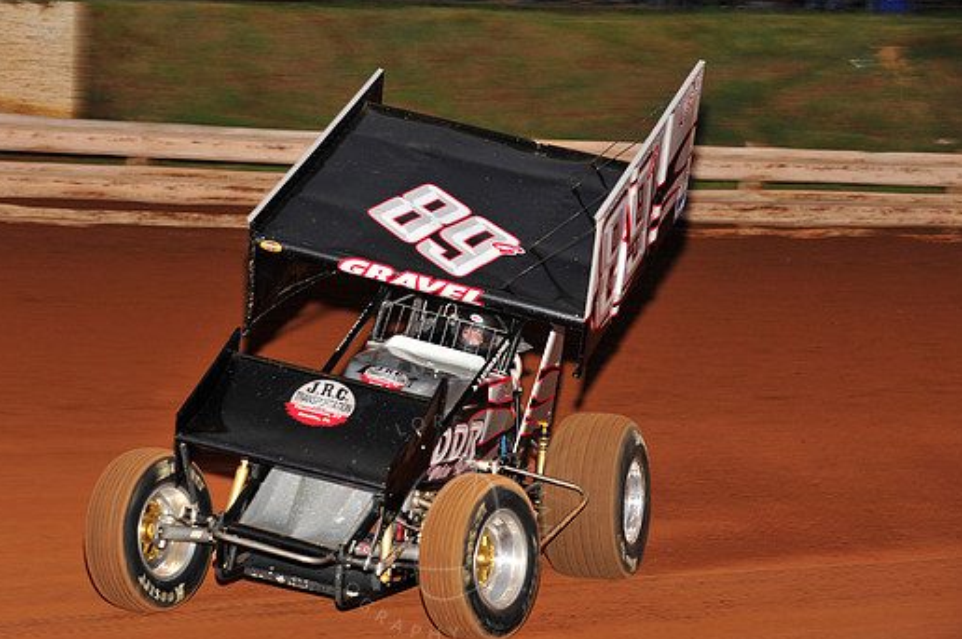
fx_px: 3604
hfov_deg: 15.2
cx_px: 438
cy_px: 356
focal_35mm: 135
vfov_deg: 10.1
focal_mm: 120
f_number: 5.6
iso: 800
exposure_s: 1/320
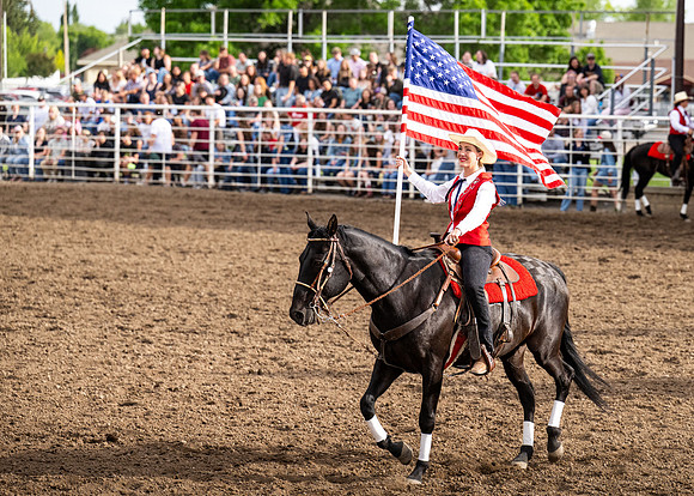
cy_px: 251
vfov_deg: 9.9
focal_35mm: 145
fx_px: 2851
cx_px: 466
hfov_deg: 13.9
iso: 1250
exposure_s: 1/6400
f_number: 3.5
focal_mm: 110
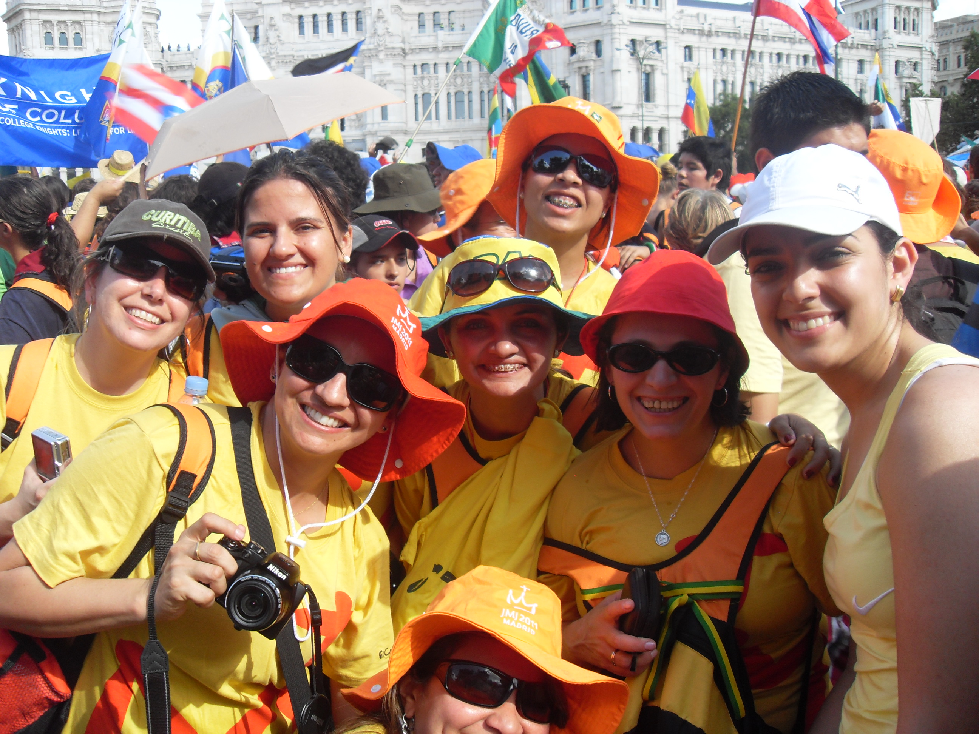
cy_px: 367
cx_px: 490
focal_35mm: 34
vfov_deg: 41.8
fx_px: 962
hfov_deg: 54.0
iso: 80
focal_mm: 6.3
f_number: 7
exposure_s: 1/90
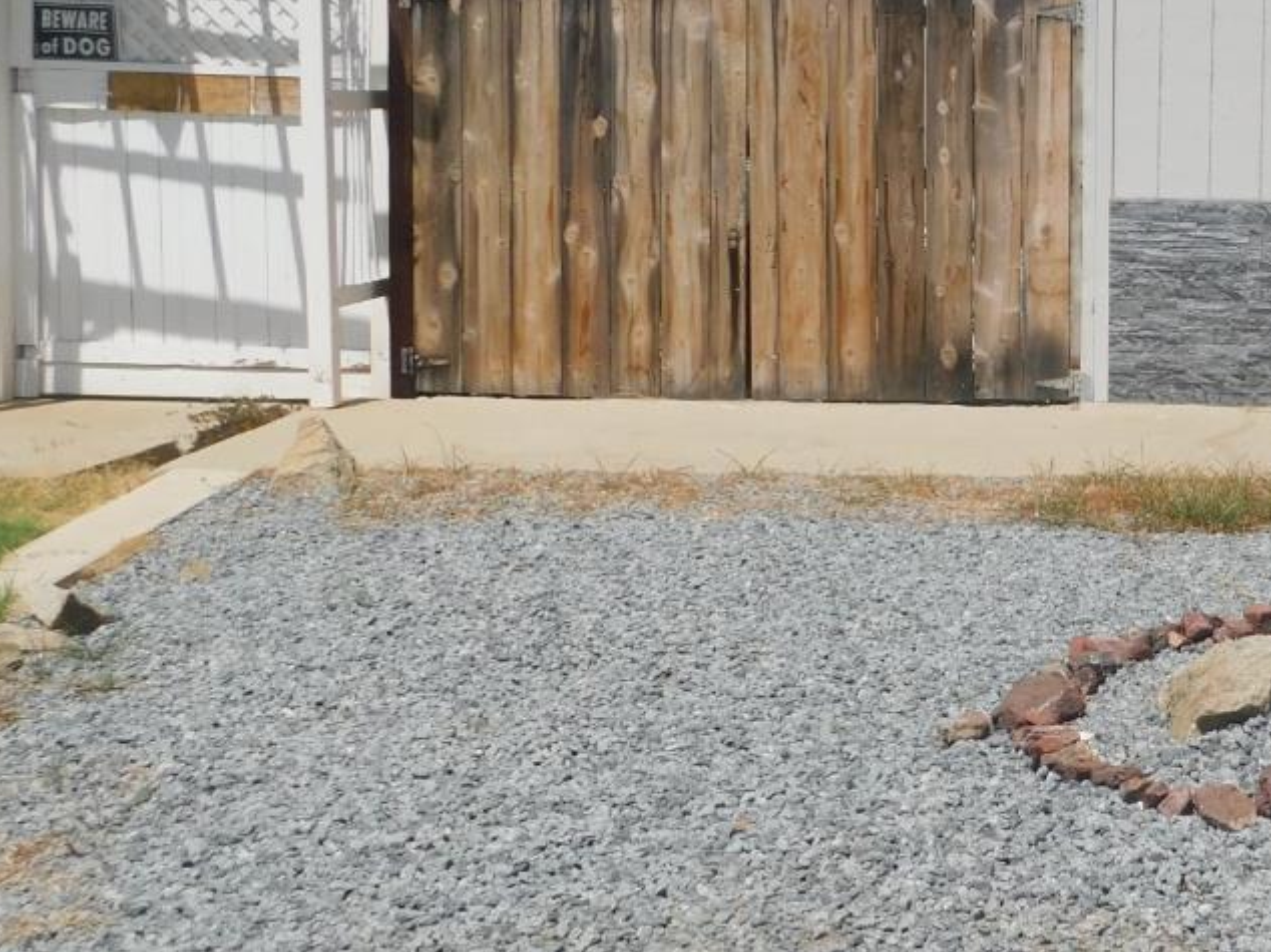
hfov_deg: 25.3
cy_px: 322
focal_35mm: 71
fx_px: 2606
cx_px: 1425
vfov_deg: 20.6
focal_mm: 5.3
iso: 125
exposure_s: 1/640
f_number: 6.4
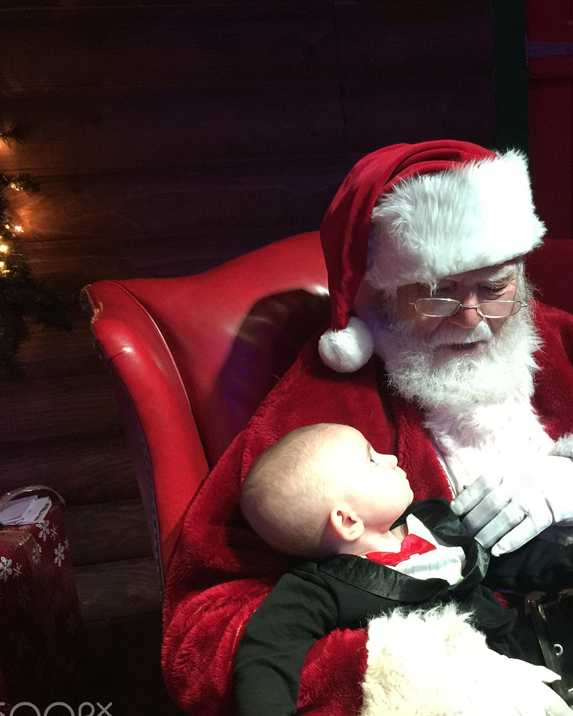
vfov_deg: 42.8
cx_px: 487
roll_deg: +2.6
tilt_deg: -18.4
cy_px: 399
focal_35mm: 43
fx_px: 911
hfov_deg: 33.5
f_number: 2.2
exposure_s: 1/15
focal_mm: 4.15
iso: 125
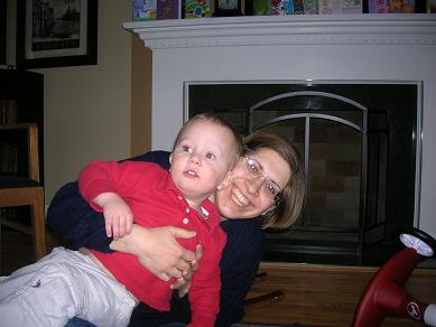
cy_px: 164
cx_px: 218
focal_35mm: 34
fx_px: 428
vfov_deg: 41.8
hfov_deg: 53.9
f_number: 2.9
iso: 50
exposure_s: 1/60.1
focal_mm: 5.7
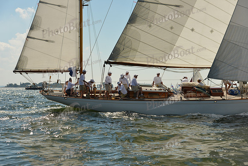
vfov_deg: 19.5
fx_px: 482
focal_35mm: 70
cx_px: 124
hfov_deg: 28.8
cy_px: 83
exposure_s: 1/800
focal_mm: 70
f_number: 8
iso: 400
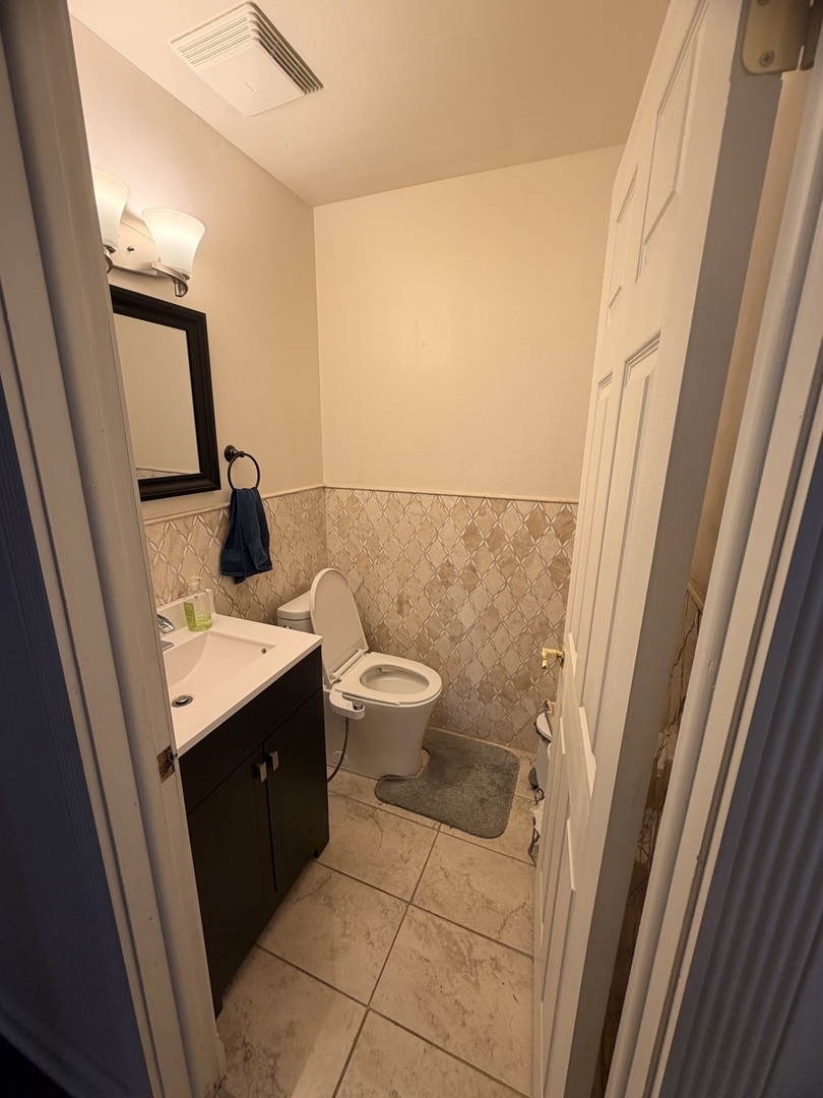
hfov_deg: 85.7
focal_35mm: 14
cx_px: 412
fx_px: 444
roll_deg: -0.5
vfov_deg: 102.1
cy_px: 549
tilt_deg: -13.5
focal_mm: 2.22
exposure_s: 1/120
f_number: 2.2
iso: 80
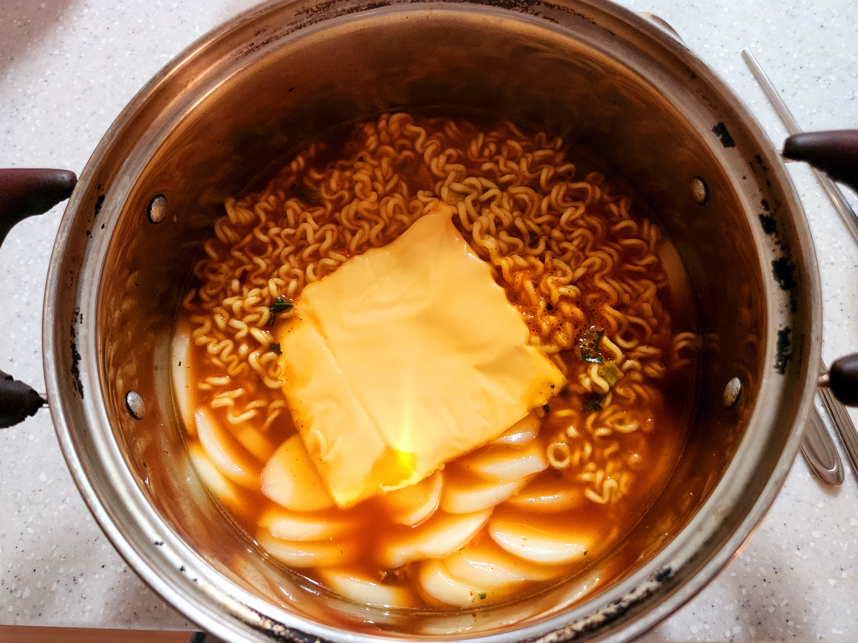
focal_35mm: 23
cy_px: 322
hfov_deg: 73.9
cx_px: 429
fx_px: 570
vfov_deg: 58.9
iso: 1000
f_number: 1.8
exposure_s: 1/120
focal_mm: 5.4
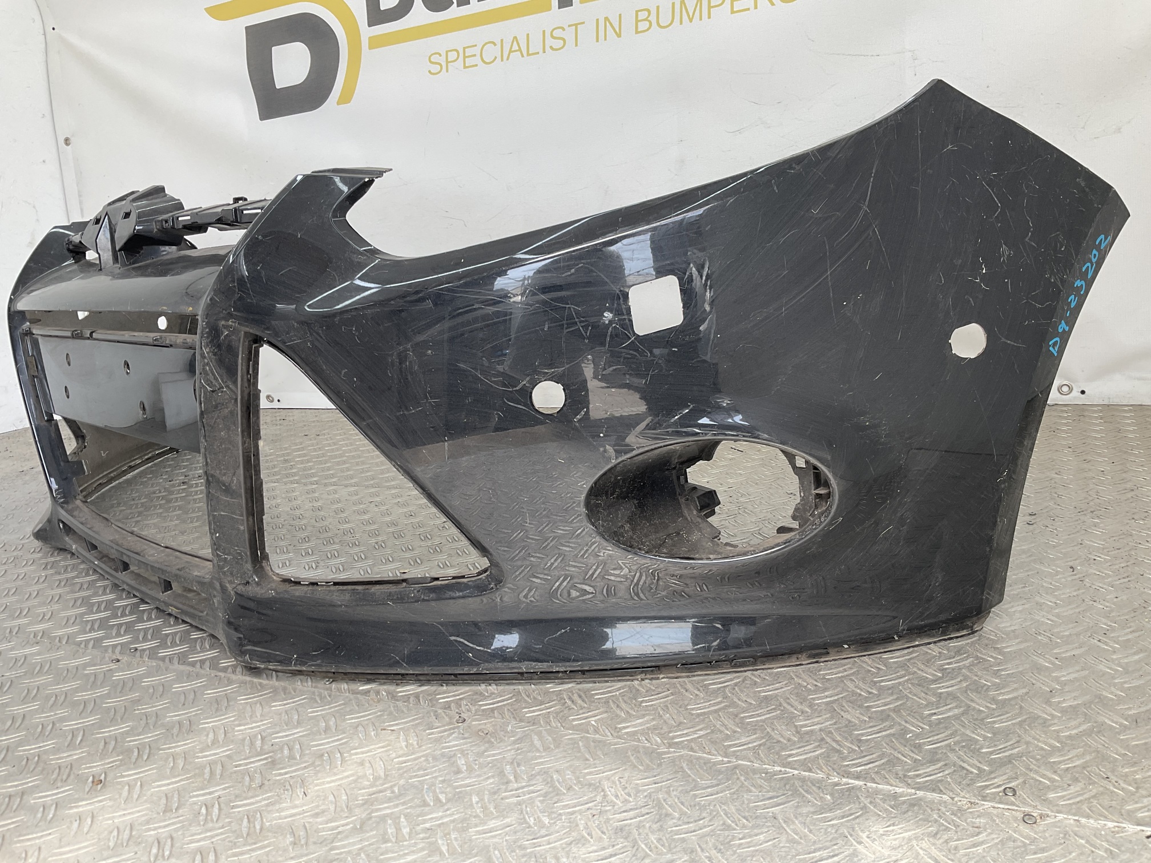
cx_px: 576
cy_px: 432
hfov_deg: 61.7
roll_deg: +4.8
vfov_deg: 48.2
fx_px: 964
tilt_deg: -13.3
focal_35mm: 29
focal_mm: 3
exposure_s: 1/141
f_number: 1.8
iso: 16
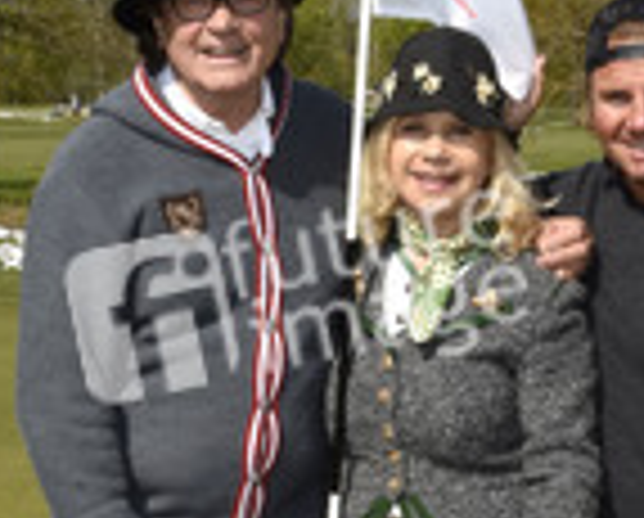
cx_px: 428
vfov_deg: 10.3
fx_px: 2846
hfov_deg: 12.9
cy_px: 523
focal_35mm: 149
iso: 500
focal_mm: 38
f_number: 25
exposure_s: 1/160
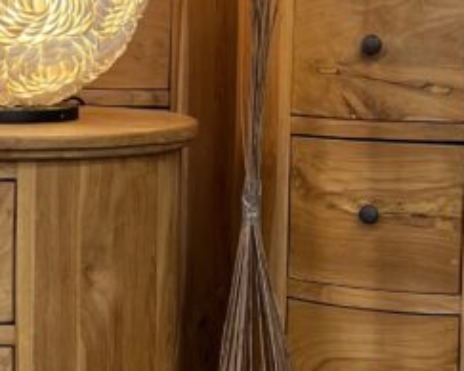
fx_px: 1468
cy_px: 134
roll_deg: -0.2
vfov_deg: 14.4
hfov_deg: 17.5
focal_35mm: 107
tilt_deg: -5.0
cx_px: -19
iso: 100
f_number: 1.5
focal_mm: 5.7
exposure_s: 1/50
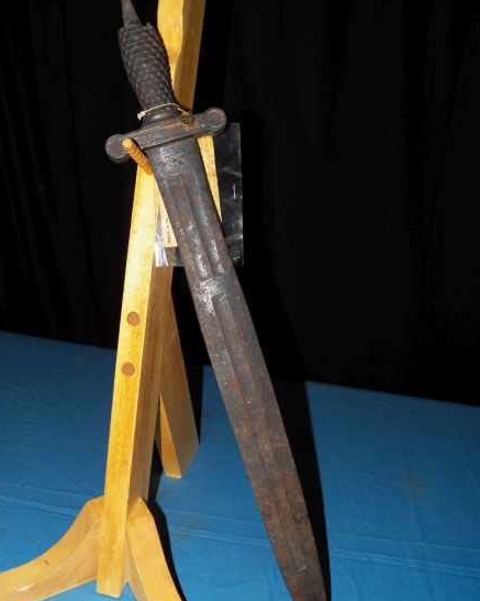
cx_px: 235
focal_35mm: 30
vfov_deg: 58.8
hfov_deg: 48.5
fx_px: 533
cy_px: 308
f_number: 5
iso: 125
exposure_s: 1/125
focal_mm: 4.9
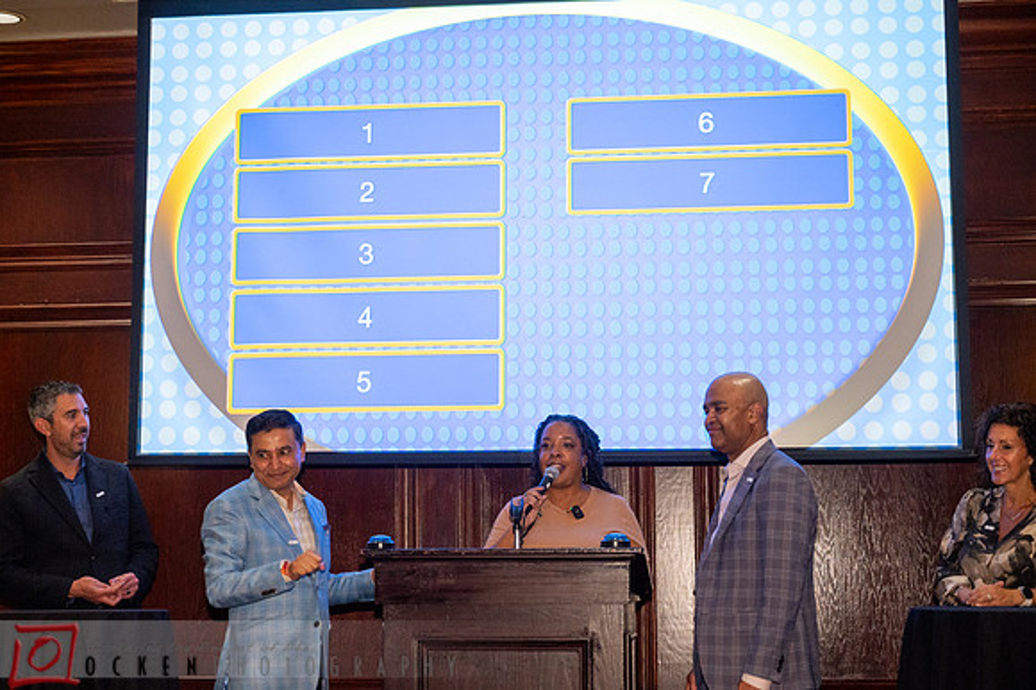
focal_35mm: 58
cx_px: 502
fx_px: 1660
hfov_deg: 34.6
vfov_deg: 23.5
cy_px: 356
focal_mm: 56
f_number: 4
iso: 2500
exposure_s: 1/80
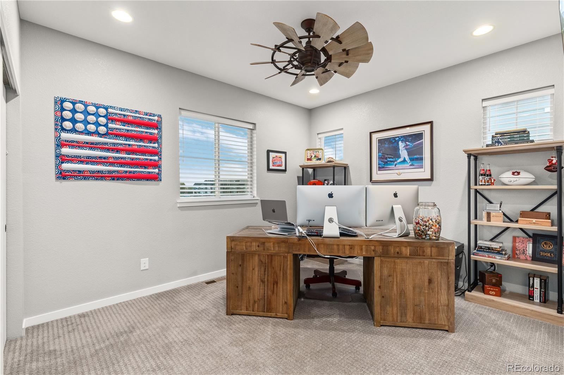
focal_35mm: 16
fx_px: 251
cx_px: 282
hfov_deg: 96.7
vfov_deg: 73.7
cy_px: 188
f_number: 8
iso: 800
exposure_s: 1/2.5
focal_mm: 16
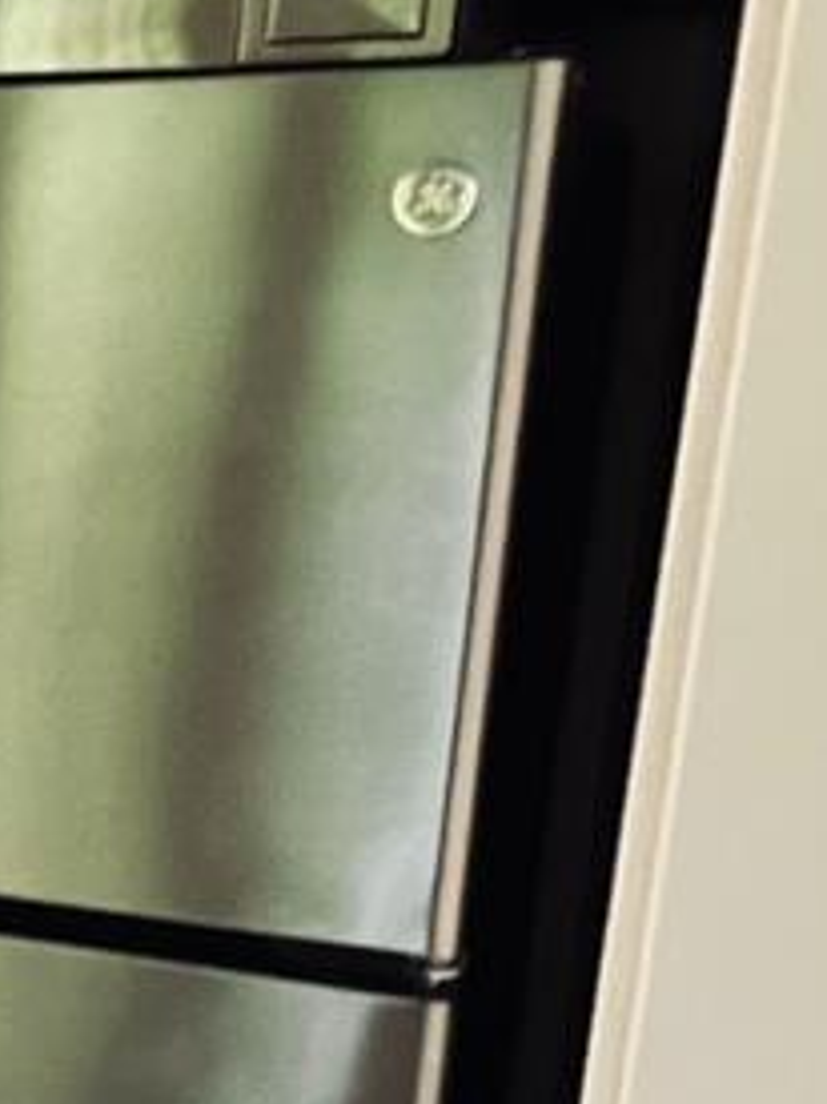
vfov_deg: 27.3
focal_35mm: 71
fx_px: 2263
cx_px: -1038
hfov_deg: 14.9
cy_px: 727
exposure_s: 1/60
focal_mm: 1.57
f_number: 1.8
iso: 400
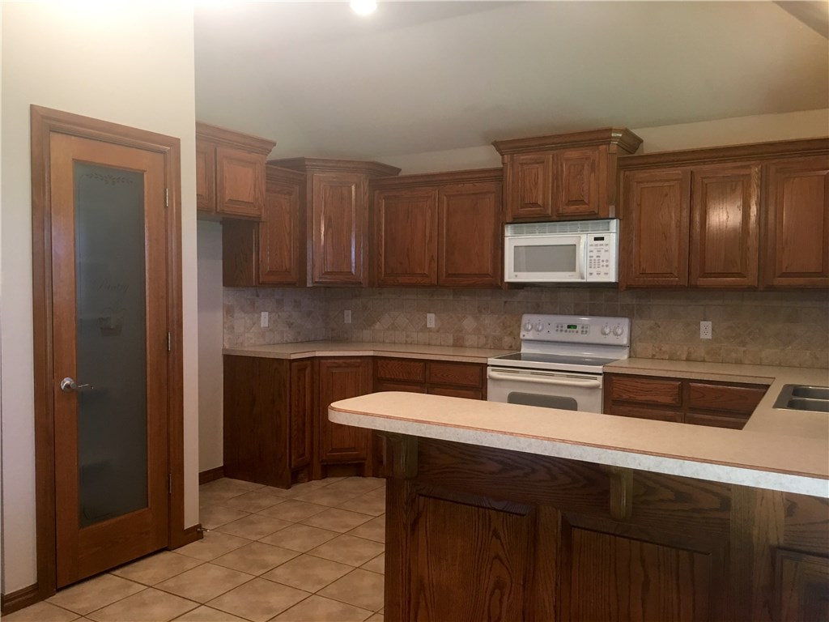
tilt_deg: -2.1
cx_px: 414
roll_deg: -0.3
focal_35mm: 29
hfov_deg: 61.7
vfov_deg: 48.2
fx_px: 695
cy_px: 311
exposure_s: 1/30
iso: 100
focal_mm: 4.15
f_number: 2.2
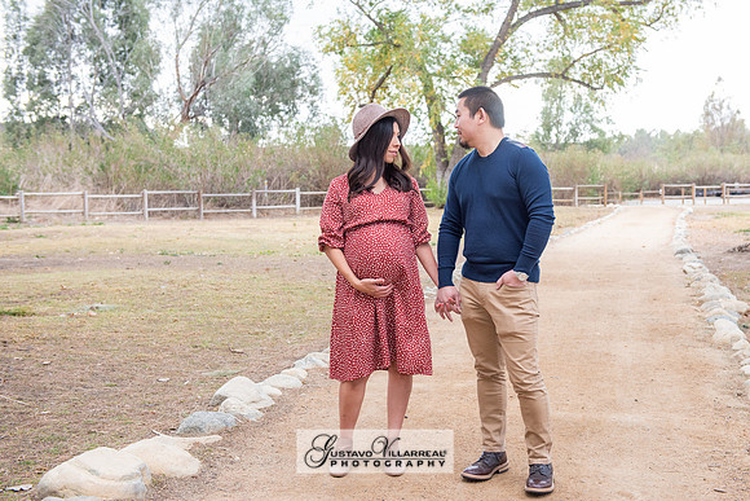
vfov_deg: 26.5
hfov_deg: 38.8
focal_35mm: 51
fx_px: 1061
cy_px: 211
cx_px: 434
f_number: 5
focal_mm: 44
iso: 500
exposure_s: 1/125
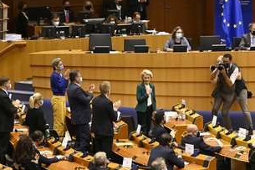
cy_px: 89
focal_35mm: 118
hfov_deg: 17.3
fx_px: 835
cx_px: 157
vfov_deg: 11.6
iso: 800
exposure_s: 1/400
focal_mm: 80
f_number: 2.8
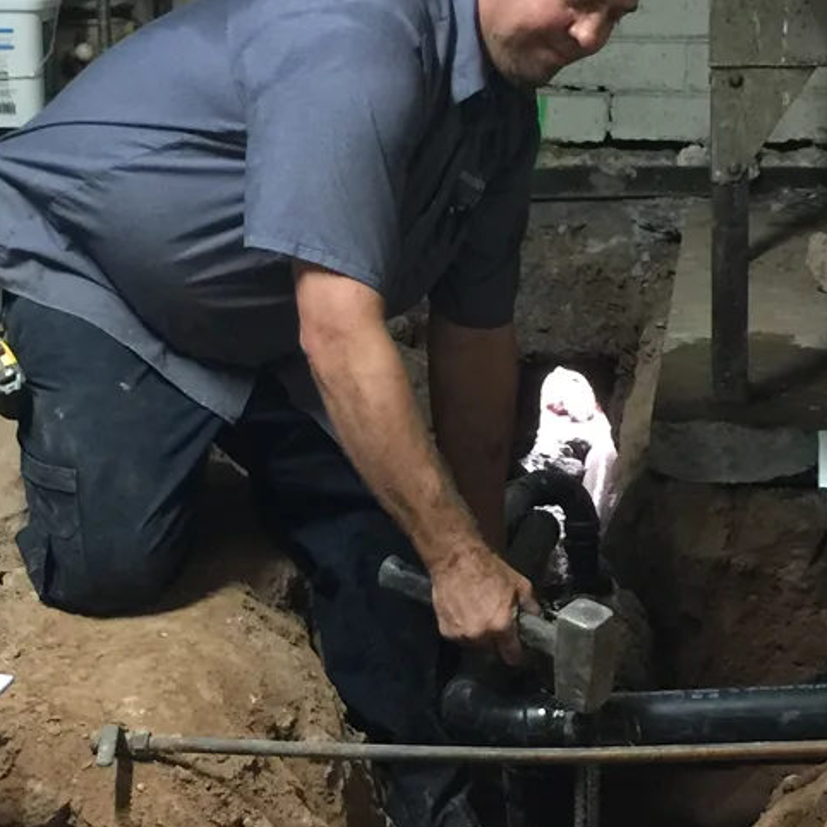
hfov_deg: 20.4
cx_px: 472
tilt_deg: -18.8
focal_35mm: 85
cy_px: 589
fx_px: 2297
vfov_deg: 20.3
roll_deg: -2.0
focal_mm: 4.15
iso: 80
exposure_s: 1/4
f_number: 2.2
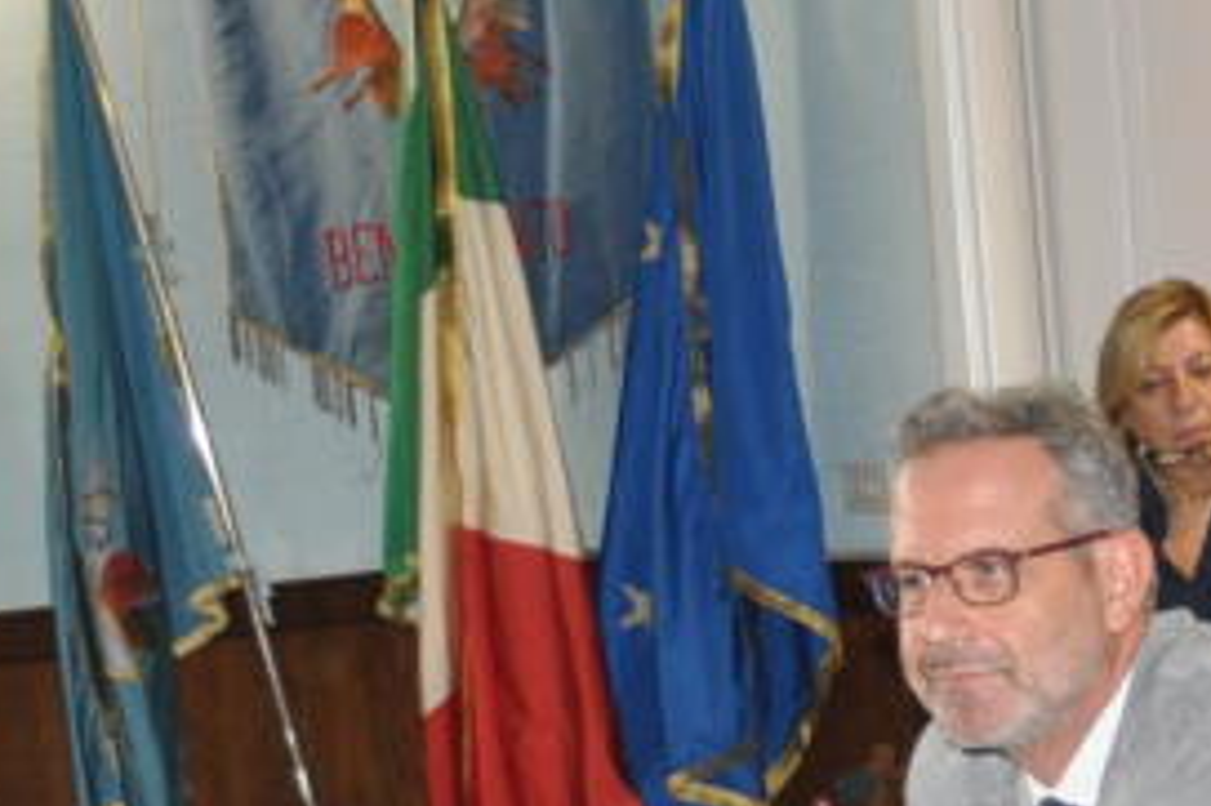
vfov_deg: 11.4
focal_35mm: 119
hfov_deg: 15.5
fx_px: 4000
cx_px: 1959
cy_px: 773
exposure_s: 1/100
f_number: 3.5
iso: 640
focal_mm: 18
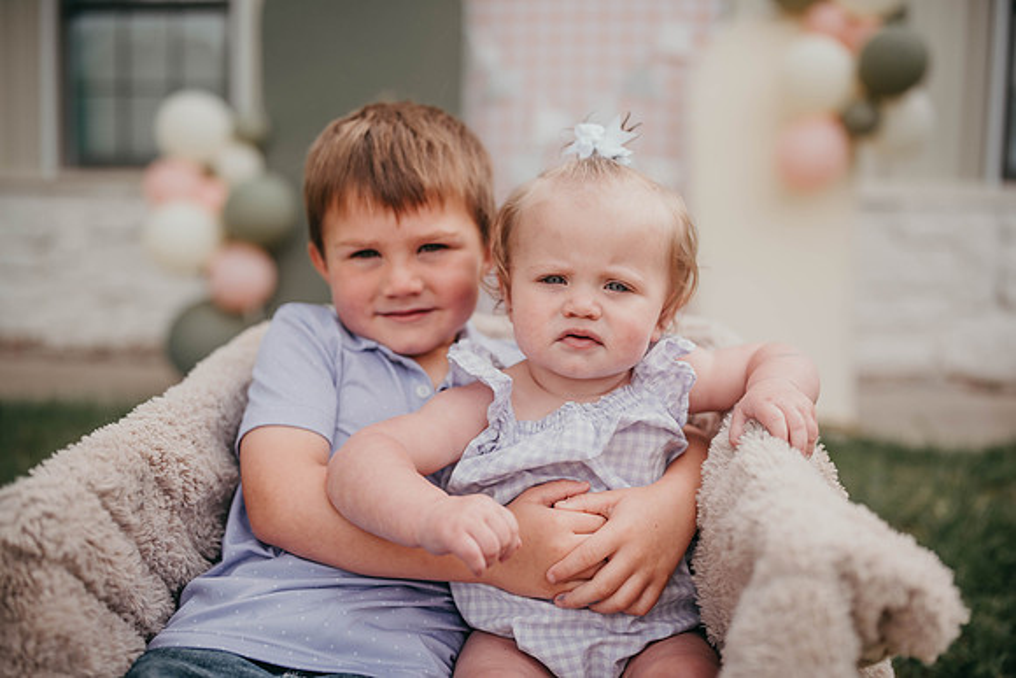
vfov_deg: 37.9
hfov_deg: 54.4
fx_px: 988
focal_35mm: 35
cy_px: 339
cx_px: 508
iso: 50
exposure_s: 1/2000
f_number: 1.8
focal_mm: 35
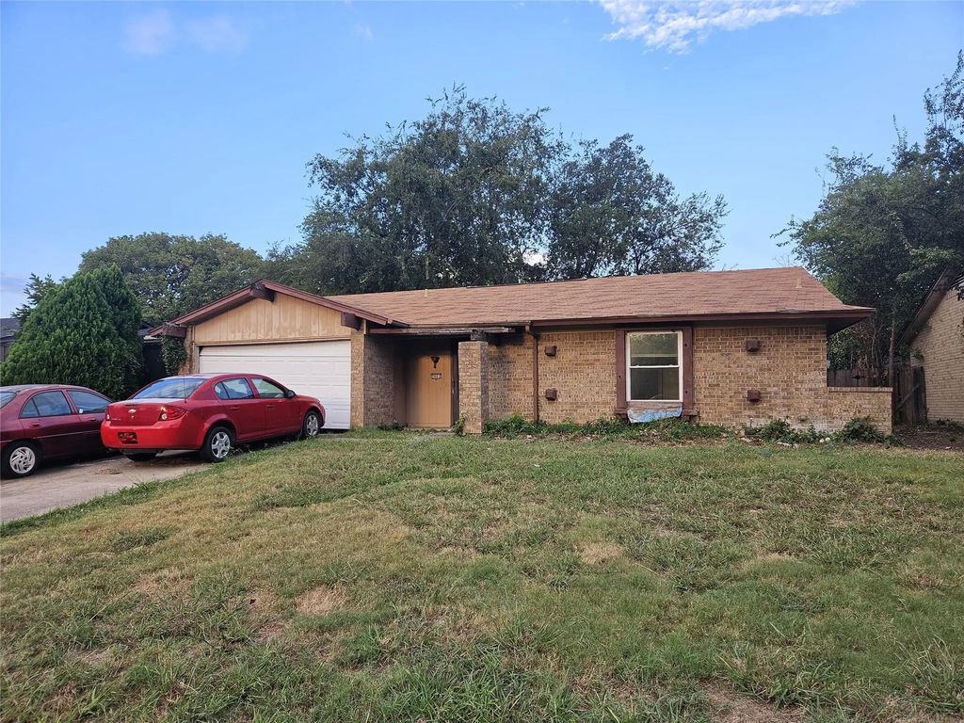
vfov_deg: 58.9
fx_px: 641
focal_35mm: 23
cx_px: 482
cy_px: 362
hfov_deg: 73.9
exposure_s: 1/180
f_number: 1.8
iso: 25
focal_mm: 5.4
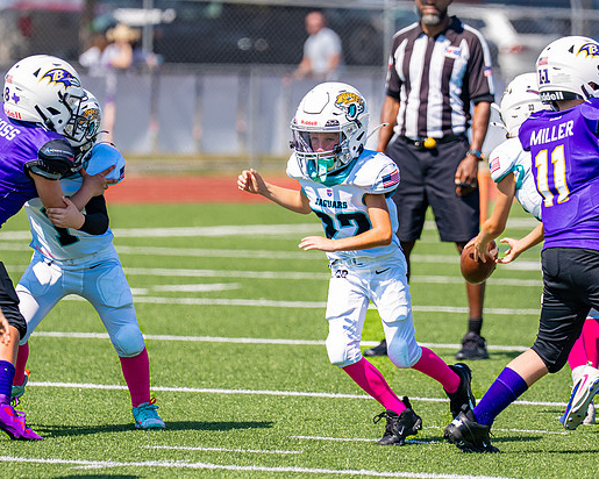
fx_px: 6985
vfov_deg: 3.9
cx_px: 347
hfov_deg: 4.9
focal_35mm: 394
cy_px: 258
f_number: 2.8
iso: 100
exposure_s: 1/2000
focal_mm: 170
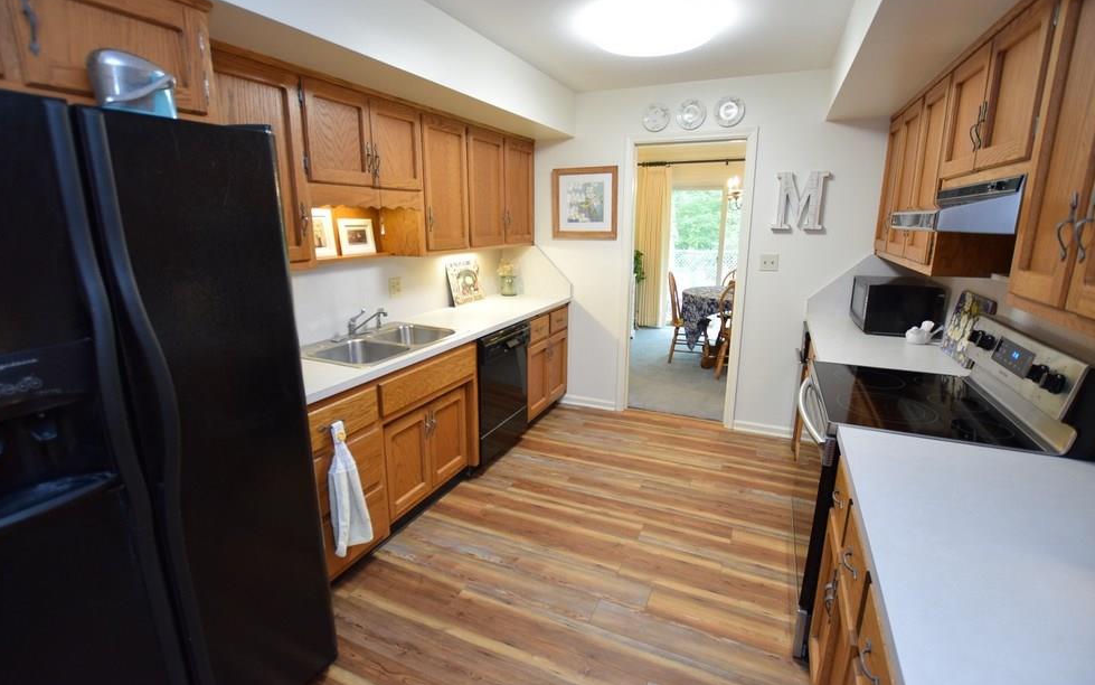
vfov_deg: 71.3
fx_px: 478
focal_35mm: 16
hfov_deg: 97.8
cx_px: 531
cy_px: 337
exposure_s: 1/60
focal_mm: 10
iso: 800
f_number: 3.5
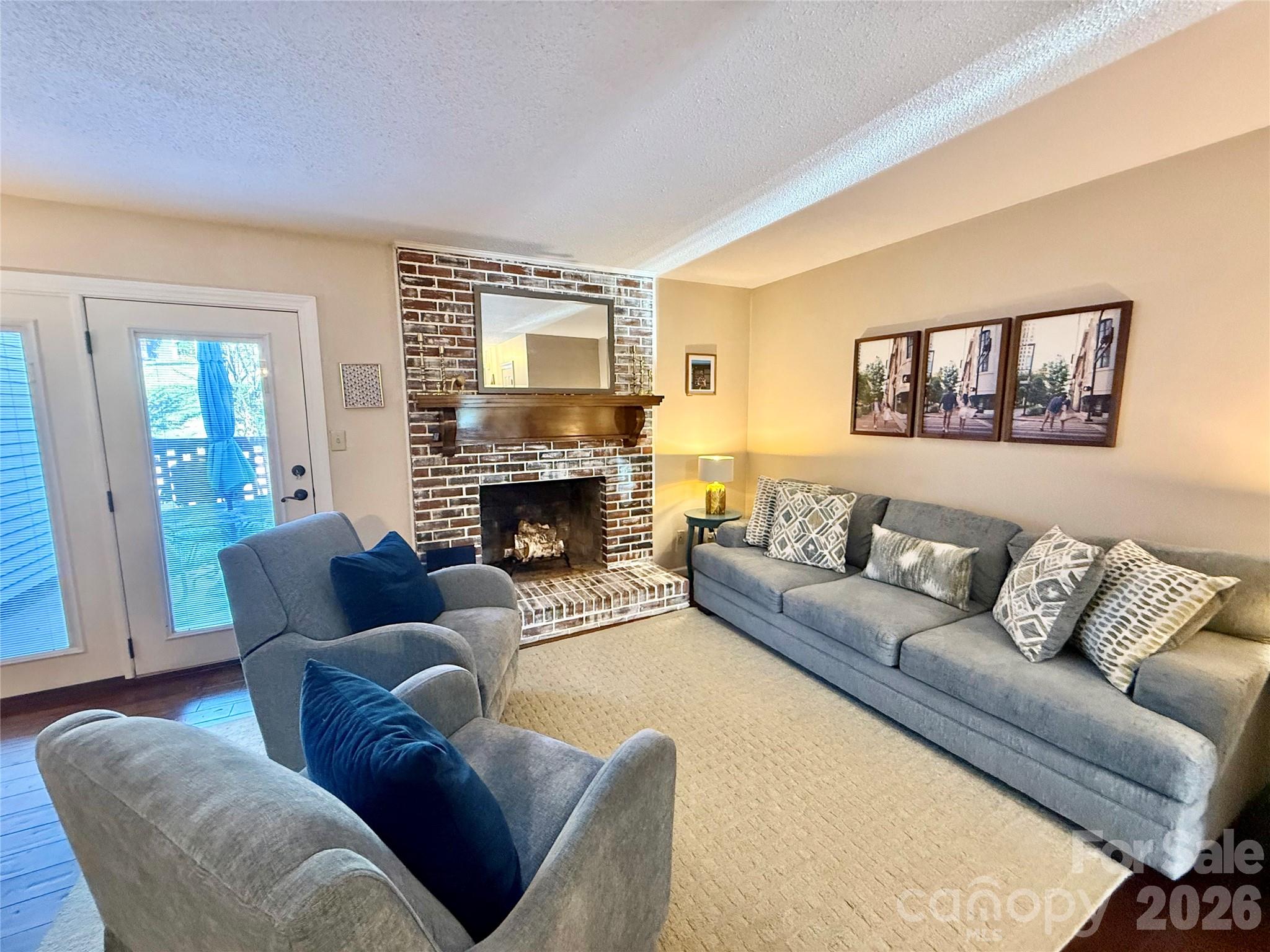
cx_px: 635
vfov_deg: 85.7
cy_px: 476
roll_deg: -0.3
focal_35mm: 14
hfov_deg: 102.1
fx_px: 514
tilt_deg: -7.7
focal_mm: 2.22
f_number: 2.2
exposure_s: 1/60
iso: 500
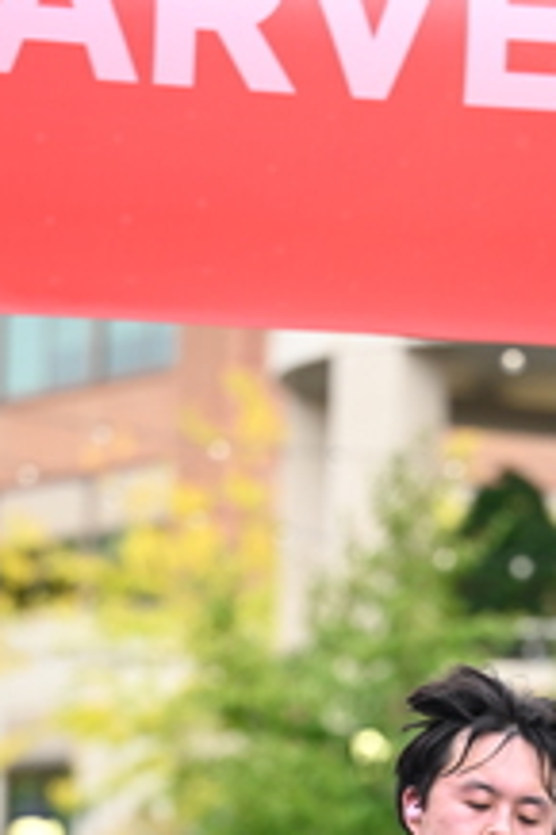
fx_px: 6148
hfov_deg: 5.2
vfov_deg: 7.7
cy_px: 954
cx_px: 454
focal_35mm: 265
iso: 640
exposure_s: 1/1600
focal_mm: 105
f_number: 2.8
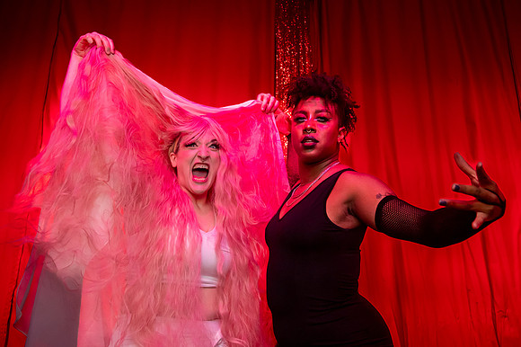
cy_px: 144
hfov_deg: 54.7
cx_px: 258
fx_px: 504
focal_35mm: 35
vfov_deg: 37.9
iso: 4000
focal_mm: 27
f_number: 4.5
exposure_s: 1/250
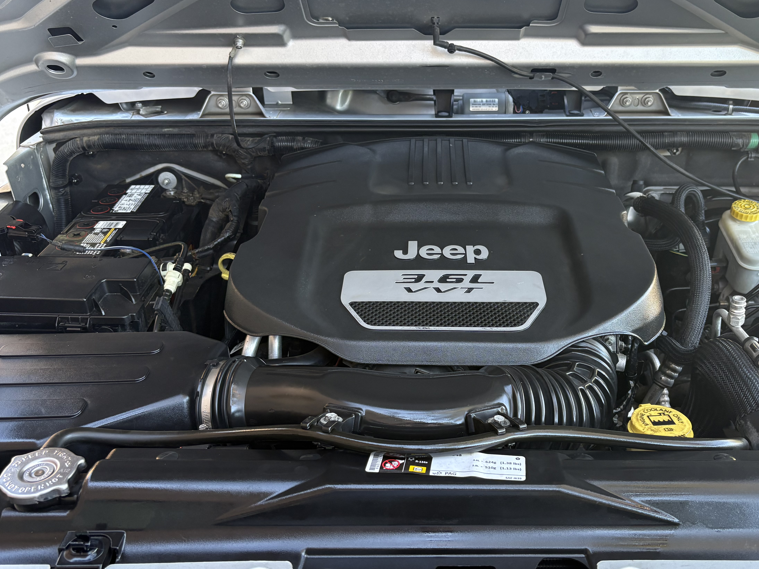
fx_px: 745
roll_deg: +2.3
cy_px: 298
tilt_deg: -30.6
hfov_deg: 53.7
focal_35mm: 34
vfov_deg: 41.8
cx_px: 440
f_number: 1.6
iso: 125
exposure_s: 1/79
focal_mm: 5.96
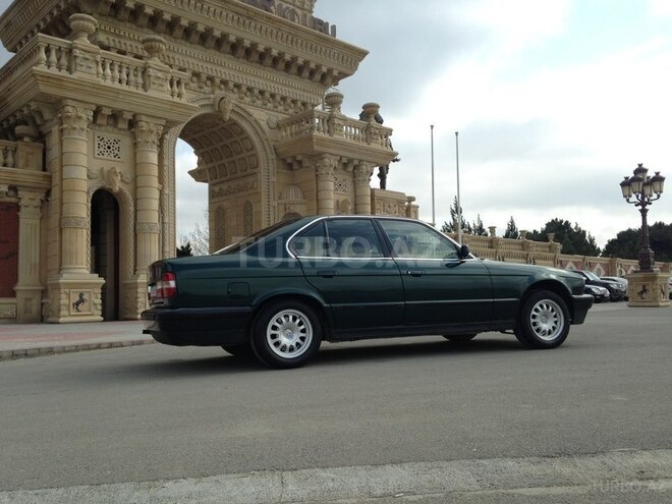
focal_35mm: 33
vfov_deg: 42.9
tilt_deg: +3.4
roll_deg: +0.1
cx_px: 336
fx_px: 641
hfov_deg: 55.4
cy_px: 252
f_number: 2.4
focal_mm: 4.12
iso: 50
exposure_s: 1/1232
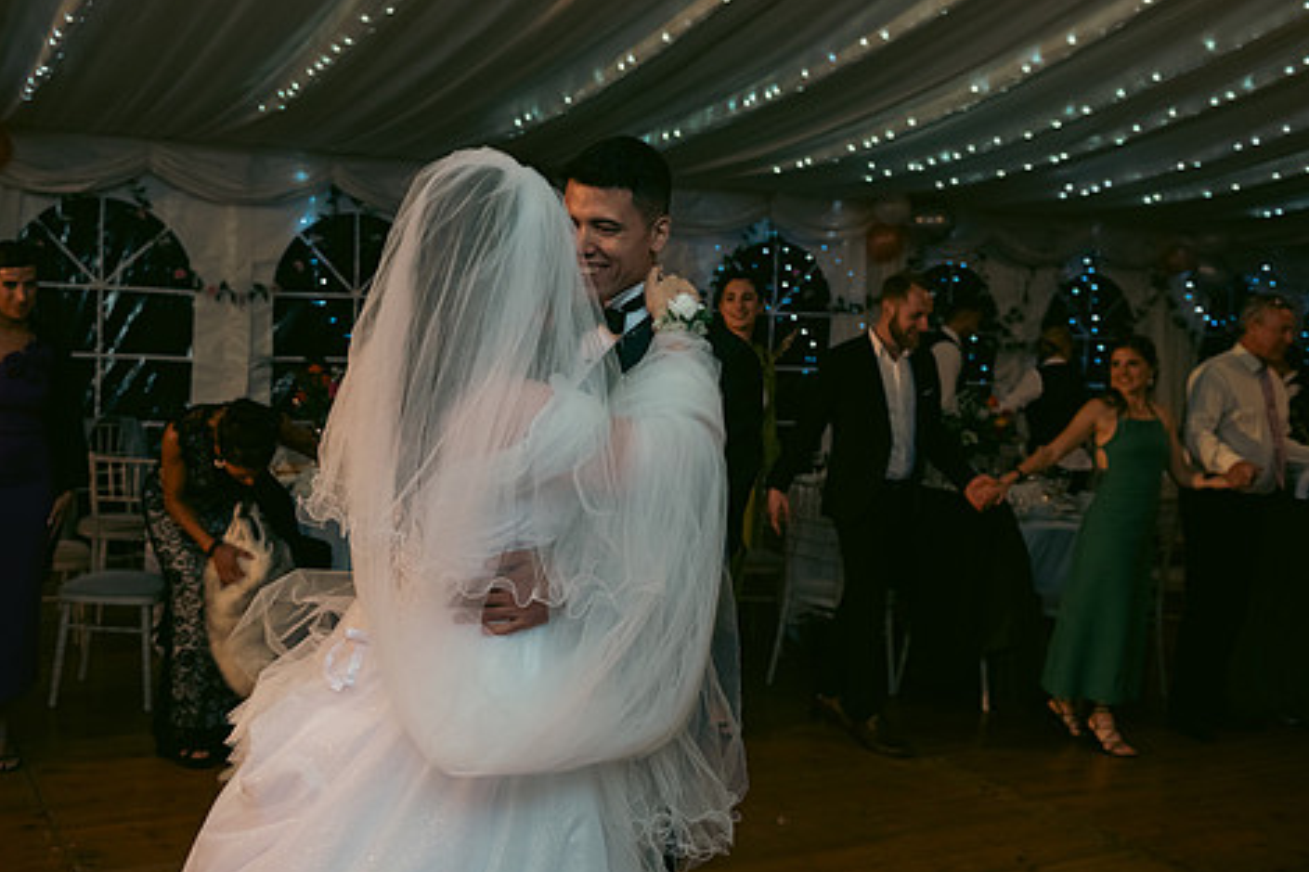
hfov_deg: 46.4
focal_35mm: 42
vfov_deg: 31.9
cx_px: 604
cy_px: 428
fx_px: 1527
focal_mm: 34
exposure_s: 1/160
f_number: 3.5
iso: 800
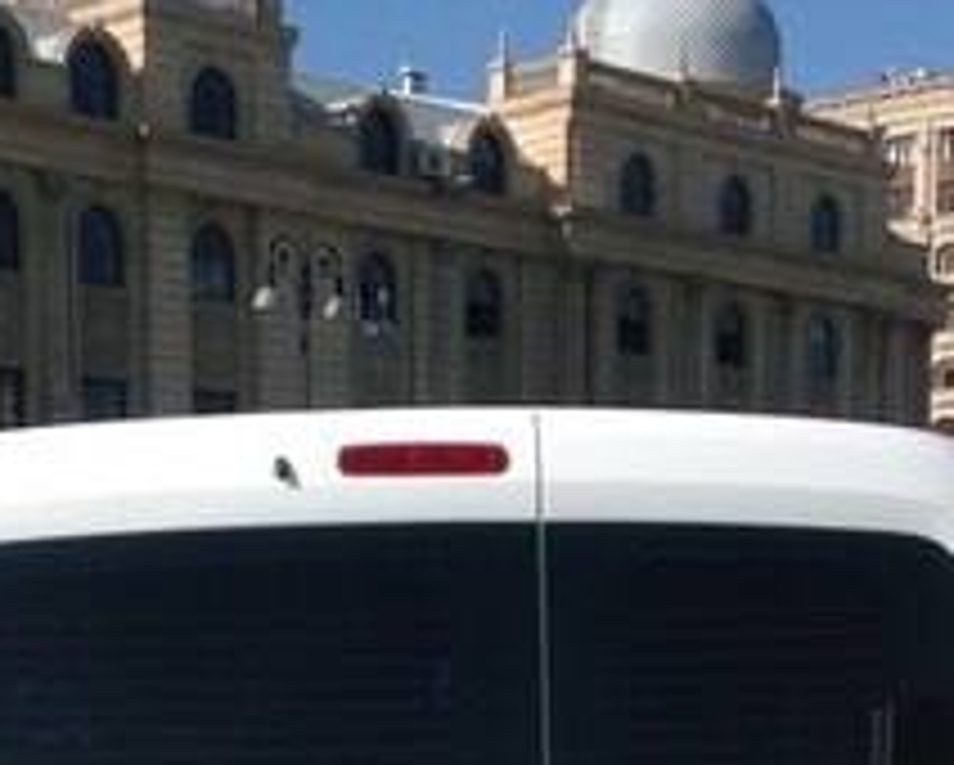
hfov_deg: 18.1
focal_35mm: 106
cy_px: 1033
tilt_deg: -6.0
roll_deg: -0.5
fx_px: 2996
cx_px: 351
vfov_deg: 13.9
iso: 50
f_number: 2.4
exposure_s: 1/2747
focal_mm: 4.28
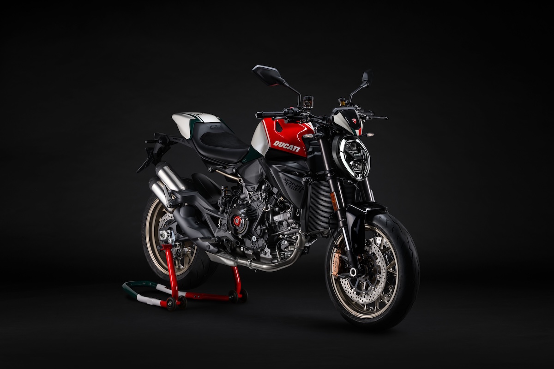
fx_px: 1616
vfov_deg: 13.0
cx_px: 277
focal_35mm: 105
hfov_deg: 19.5
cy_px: 184
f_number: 11
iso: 100
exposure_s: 1/160
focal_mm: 105
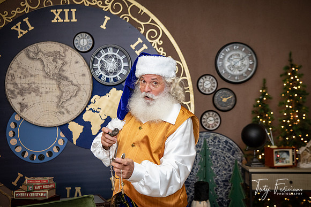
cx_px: 156
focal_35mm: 56
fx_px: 484
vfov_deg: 24.2
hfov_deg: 35.6
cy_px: 104
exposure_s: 1/200
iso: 1250
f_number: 5
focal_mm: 56
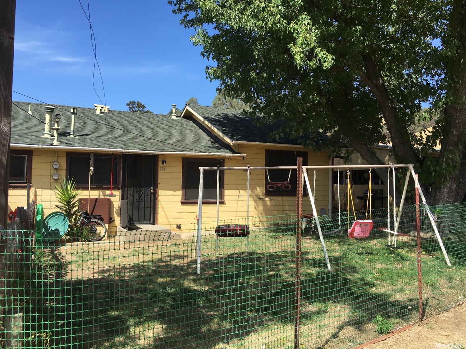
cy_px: 174
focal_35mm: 29
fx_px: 390
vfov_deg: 48.2
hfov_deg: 61.7
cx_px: 233
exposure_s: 1/1040
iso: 25
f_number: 2.2
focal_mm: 4.15
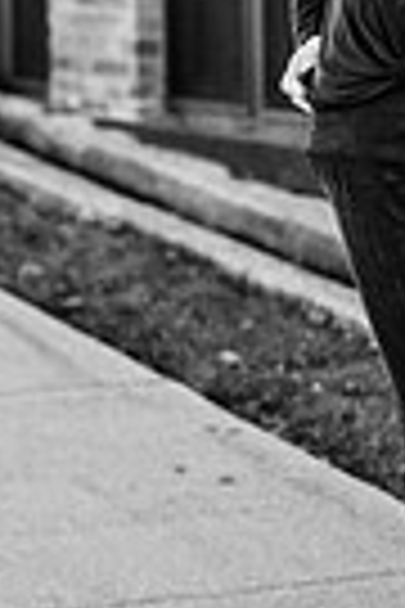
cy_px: 77
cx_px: 454
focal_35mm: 194
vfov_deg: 10.6
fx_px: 3273
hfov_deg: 7.0
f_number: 3.2
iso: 125
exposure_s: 1/320
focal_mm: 58
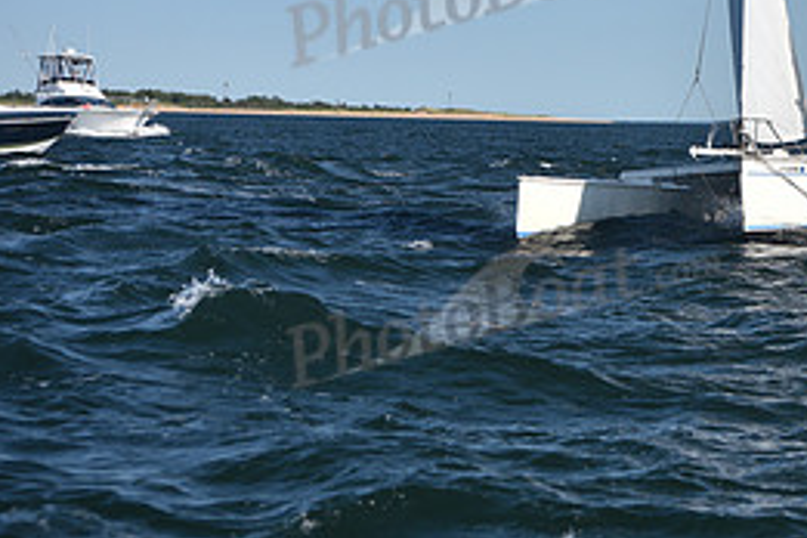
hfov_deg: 11.4
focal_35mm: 178
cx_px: 884
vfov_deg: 7.7
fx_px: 3990
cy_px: 104
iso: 250
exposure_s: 1/1250
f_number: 4.5
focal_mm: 80
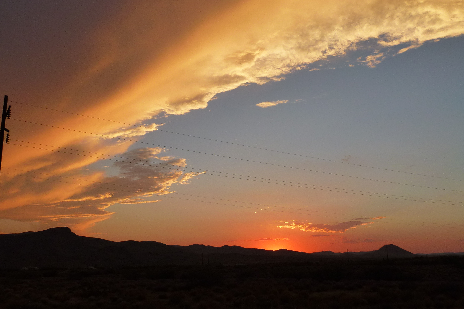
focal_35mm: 35
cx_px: 228
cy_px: 143
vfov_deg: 37.8
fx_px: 451
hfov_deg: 54.4
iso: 160
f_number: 4
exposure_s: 1/400
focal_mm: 5.9
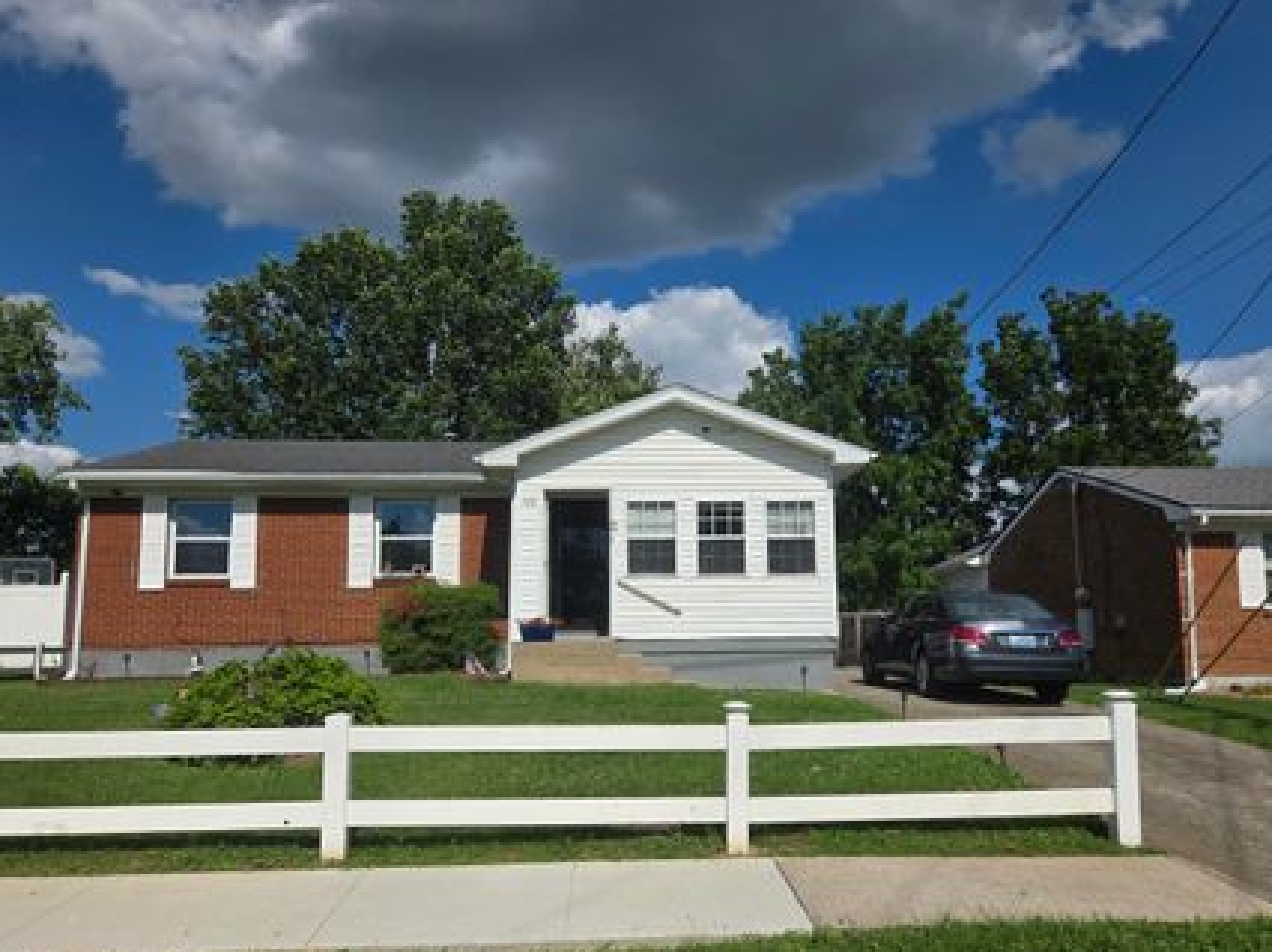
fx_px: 992
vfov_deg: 51.1
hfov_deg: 65.3
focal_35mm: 27
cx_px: 648
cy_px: 548
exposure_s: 1/7891
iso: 64
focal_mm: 5.4
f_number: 1.8
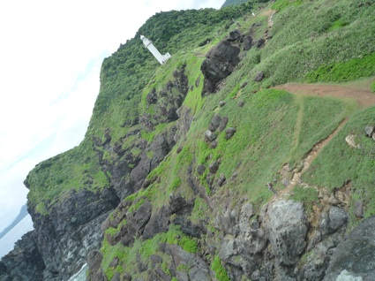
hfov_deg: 69.4
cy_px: 140
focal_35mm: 25
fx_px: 271
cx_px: 188
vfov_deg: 54.8
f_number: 4
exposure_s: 1/640
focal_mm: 4.4
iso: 160
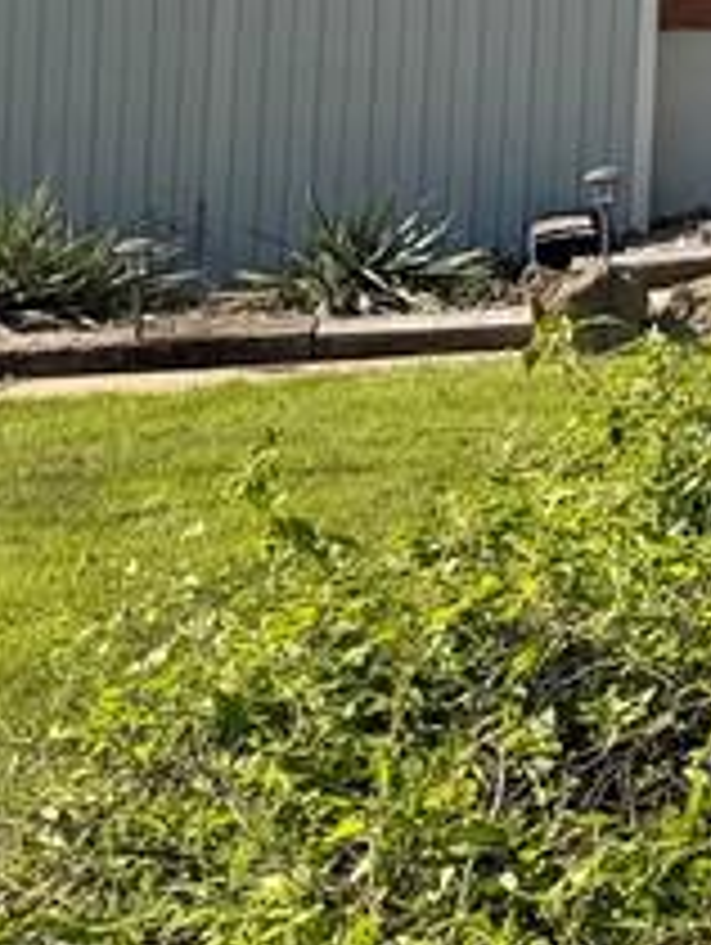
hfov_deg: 10.1
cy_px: -256
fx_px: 3198
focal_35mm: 117
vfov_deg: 16.0
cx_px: 1976
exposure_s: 1/2907
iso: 80
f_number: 1.78
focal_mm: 6.76
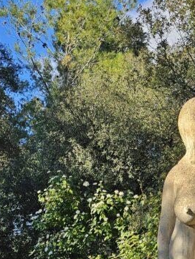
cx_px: 209
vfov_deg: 28.7
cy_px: 230
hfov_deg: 21.5
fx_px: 488
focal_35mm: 65
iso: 20
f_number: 1.7
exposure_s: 1/412
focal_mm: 6.3
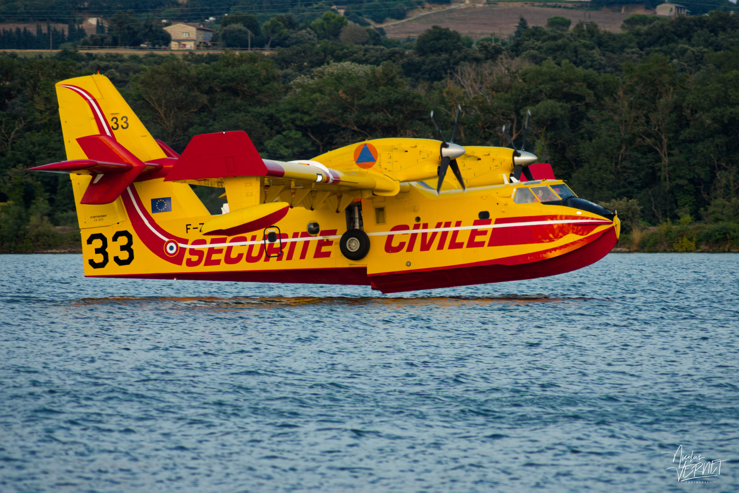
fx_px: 5695
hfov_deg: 7.4
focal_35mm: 278
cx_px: 370
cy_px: 246
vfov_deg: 5.0
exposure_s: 1/1000
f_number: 4.5
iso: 1100
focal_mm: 185
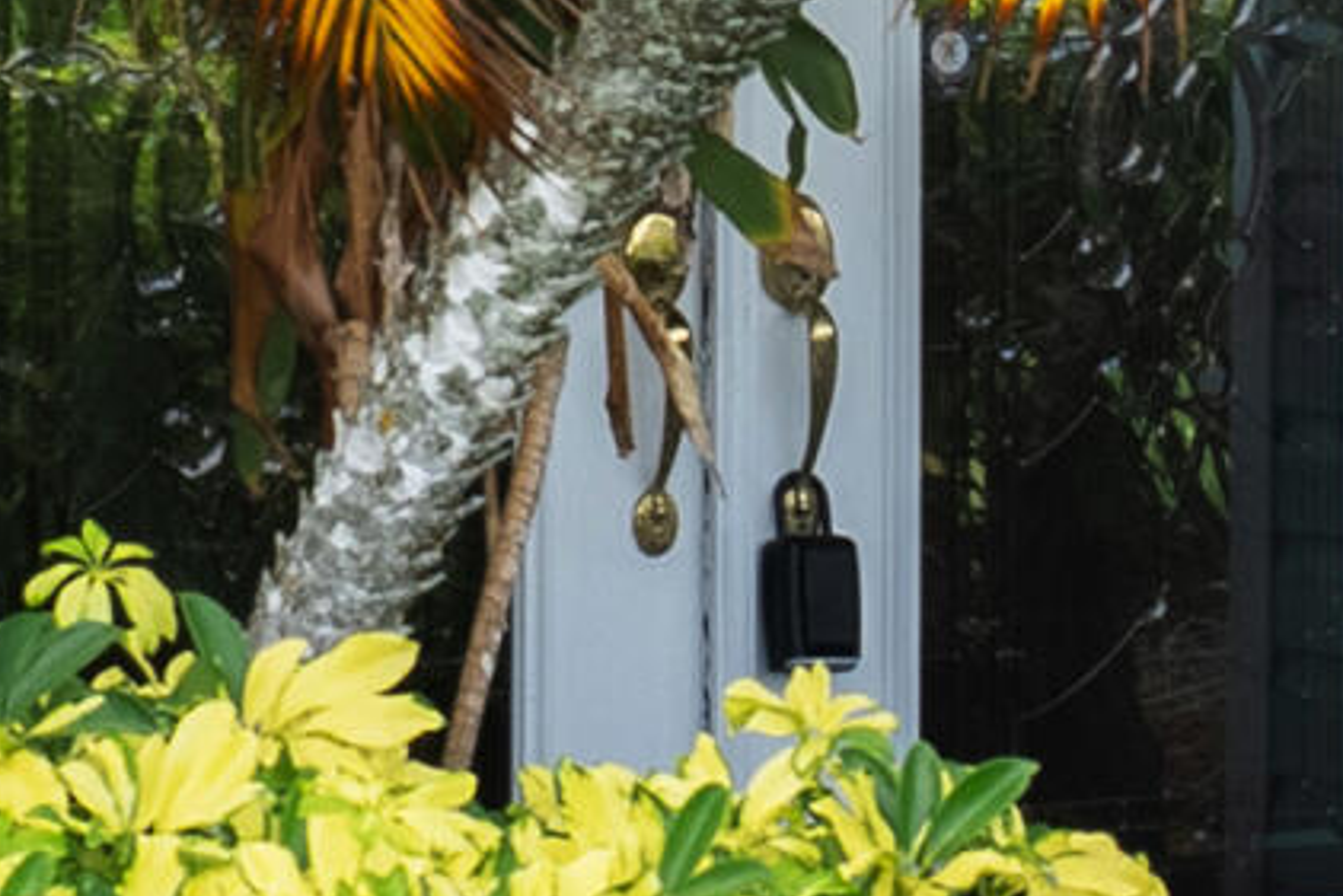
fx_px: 8769
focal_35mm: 235
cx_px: 855
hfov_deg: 8.8
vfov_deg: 5.8
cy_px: -62
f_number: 8
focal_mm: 33
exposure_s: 1/125
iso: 640
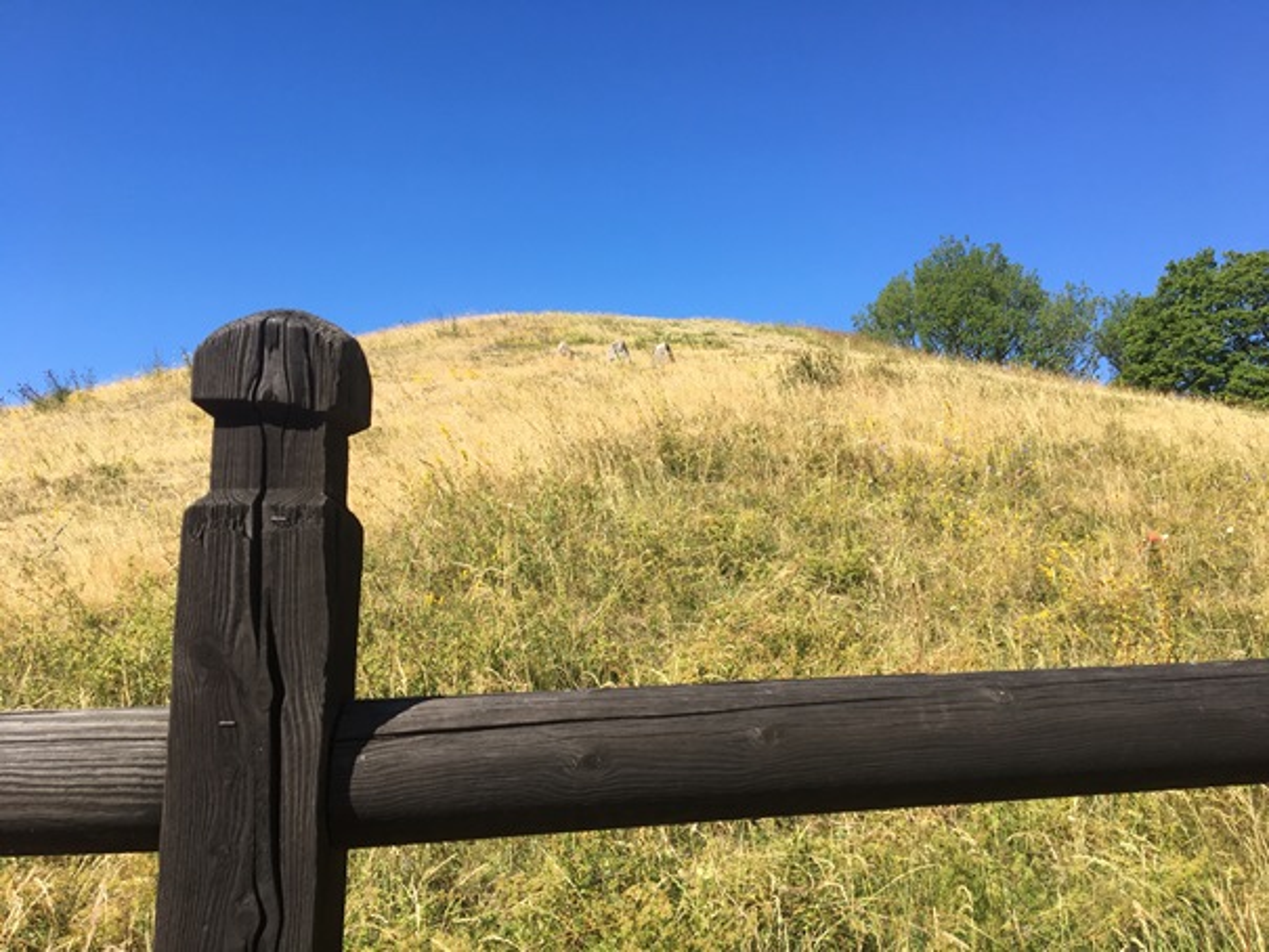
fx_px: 1063
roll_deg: -1.5
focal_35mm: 29
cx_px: 634
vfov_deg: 48.2
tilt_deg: +9.4
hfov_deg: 61.6
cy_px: 476
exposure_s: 1/1040
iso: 25
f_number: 2.2
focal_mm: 4.15
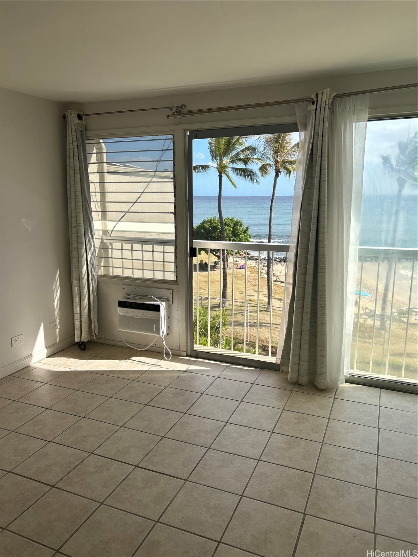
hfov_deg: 53.1
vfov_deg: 67.3
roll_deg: -0.3
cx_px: 209
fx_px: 419
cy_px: 278
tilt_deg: -12.1
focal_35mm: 26
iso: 50
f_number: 1.5
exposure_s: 1/1669
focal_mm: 5.7
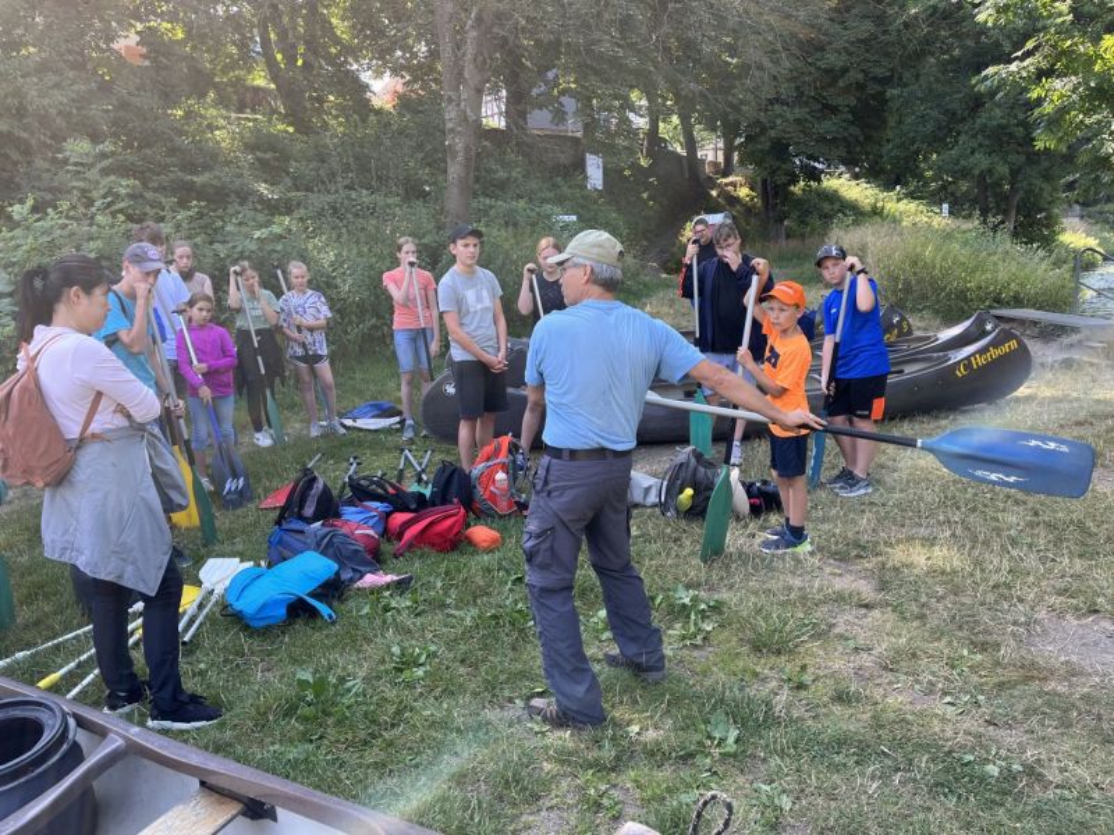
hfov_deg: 67.3
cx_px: 557
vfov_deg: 53.1
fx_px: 837
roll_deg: +4.0
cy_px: 418
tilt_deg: -9.6
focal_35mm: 26
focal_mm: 5.1
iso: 50
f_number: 1.6
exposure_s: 1/352
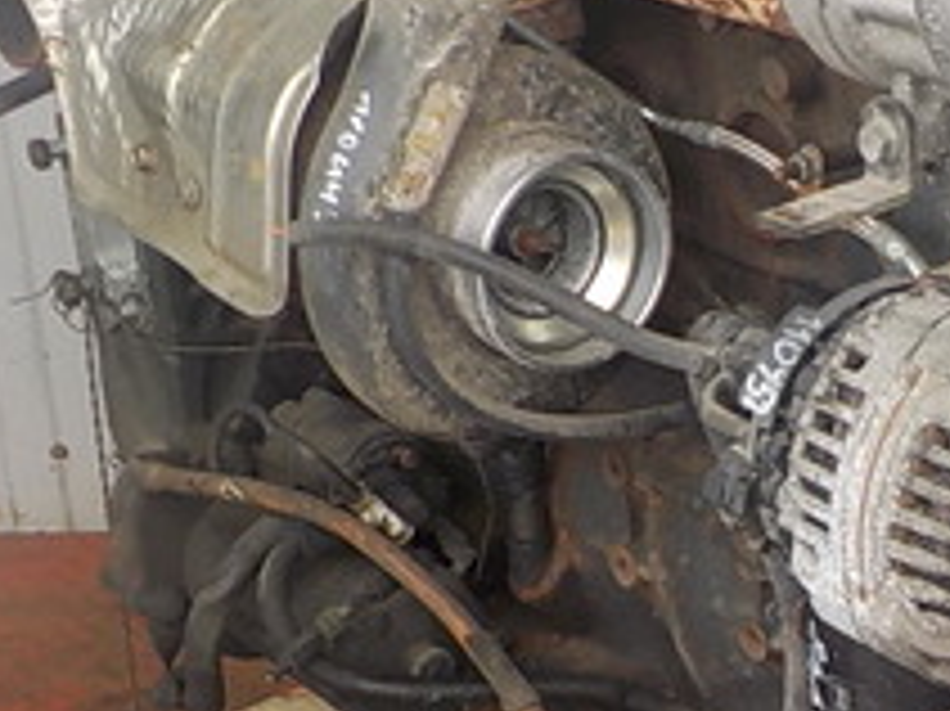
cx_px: 1022
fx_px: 2496
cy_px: 364
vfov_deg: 16.2
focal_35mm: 91
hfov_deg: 20.6
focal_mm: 4.1
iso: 125
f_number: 3.3
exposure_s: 1/100
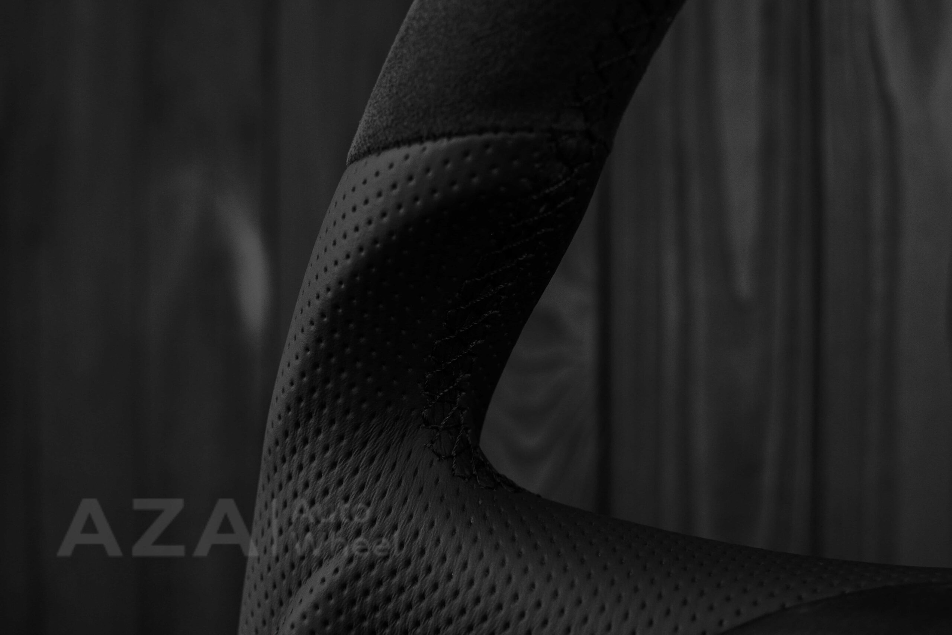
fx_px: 1388
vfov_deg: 25.8
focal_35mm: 52
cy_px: 318
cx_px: 476
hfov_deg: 37.8
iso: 500
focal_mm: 35
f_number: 6.3
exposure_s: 1/125
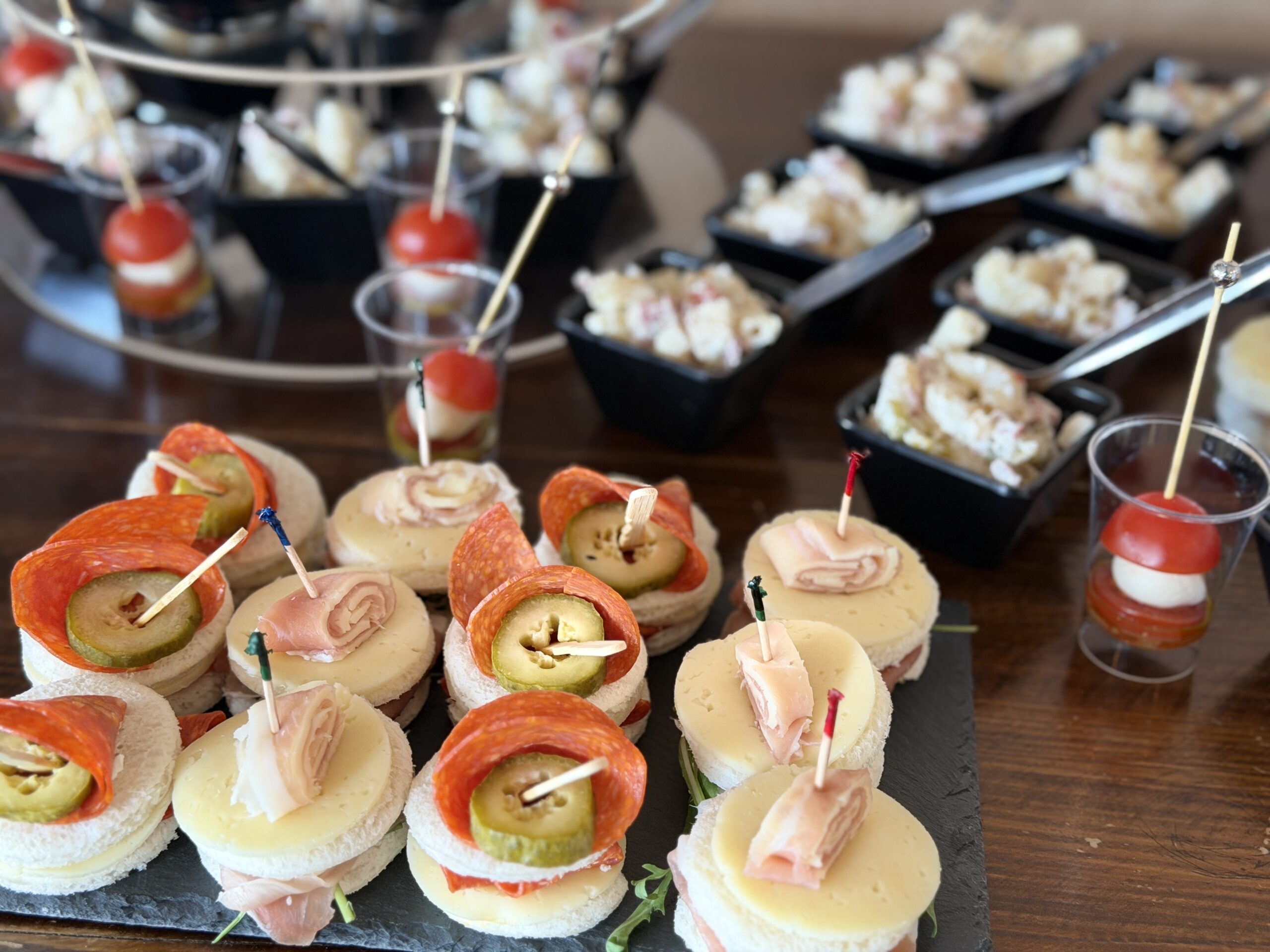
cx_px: 635
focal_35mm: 48
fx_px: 1761
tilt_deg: -34.0
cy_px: 476
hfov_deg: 39.7
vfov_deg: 30.3
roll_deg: -1.2
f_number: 1.78
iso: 250
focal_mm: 6.76
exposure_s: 1/60
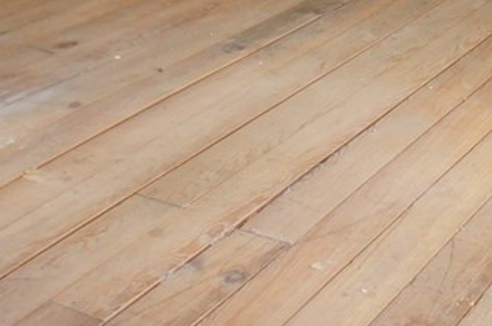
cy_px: -74
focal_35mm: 82
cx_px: 319
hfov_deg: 24.7
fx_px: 1119
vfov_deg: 15.9
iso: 640
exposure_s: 1/60
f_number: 2.8
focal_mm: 16
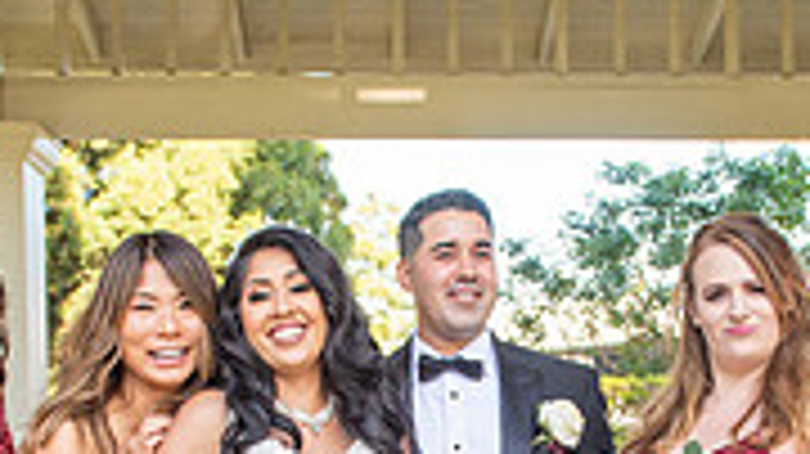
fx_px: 1889
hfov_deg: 24.2
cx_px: 482
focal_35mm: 88
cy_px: 632
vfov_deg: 13.1
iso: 200
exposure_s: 1/160
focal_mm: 26
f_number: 5.6
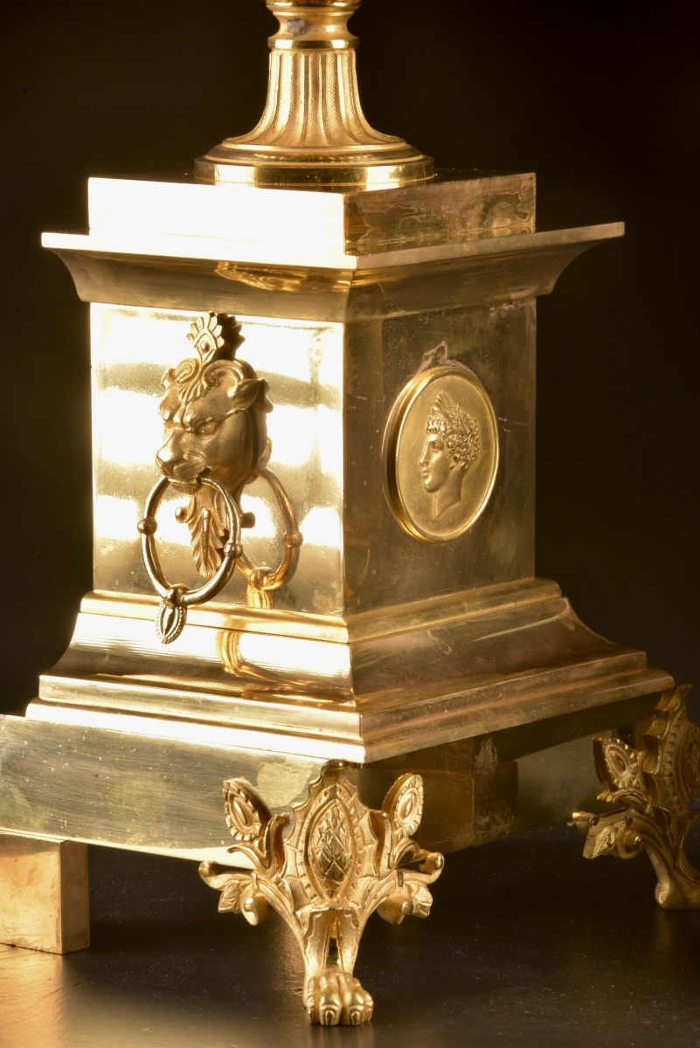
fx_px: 6119
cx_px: 350
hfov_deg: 6.5
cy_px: 524
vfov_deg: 9.8
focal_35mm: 210
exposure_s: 1/125
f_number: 25
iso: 400
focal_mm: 210
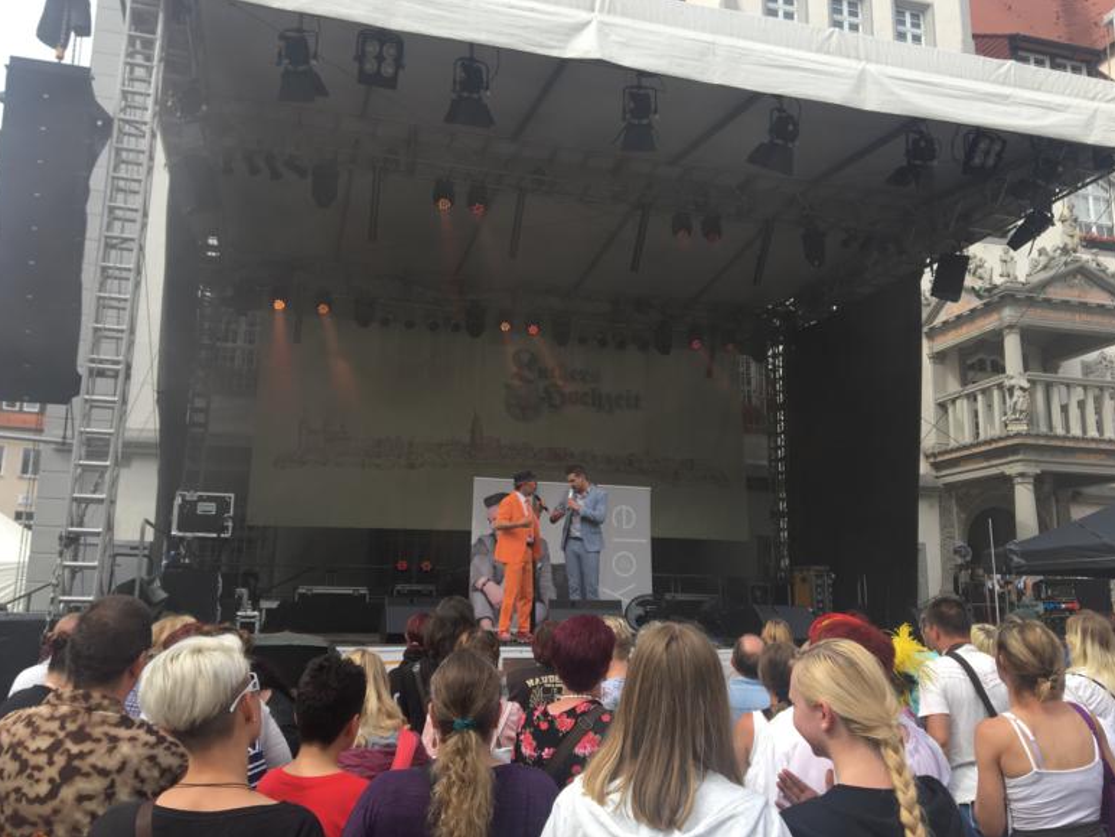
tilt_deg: +12.3
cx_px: 545
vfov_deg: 46.8
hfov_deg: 60.0
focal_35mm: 30
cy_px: 407
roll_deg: -1.0
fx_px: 966
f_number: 2.2
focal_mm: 4.15
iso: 25
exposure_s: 1/591
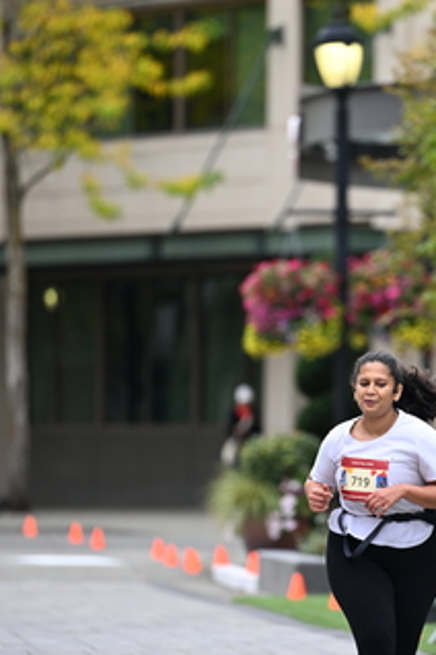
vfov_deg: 6.0
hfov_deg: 4.0
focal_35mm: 346
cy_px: 346
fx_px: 6285
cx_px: 330
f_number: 2.8
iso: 400
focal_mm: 200
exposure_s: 1/1250
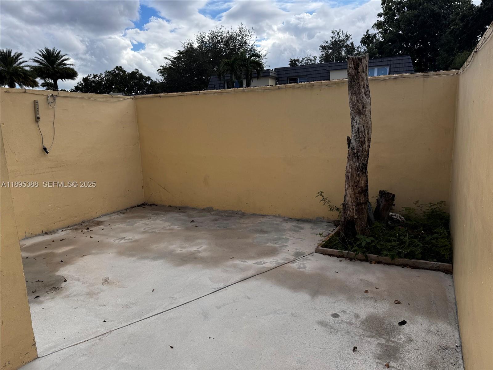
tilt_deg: -10.7
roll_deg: +1.4
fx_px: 342
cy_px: 185
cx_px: 246
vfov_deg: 56.8
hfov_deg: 71.6
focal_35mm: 24
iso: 80
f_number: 1.78
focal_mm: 6.76
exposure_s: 1/3413
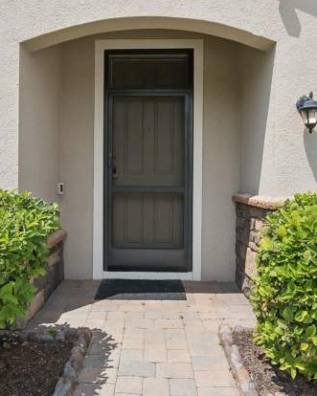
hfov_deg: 49.9
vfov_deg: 60.4
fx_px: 340
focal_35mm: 29
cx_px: 147
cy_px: 183
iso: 3200
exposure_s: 1/5000
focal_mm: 16
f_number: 10
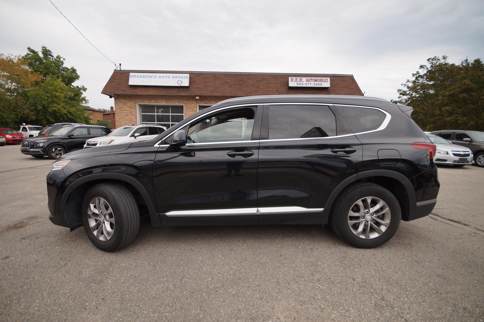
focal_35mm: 15
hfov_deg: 100.4
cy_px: 161
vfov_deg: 77.3
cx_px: 242
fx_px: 202
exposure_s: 1/125
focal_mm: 10
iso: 100
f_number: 5.6
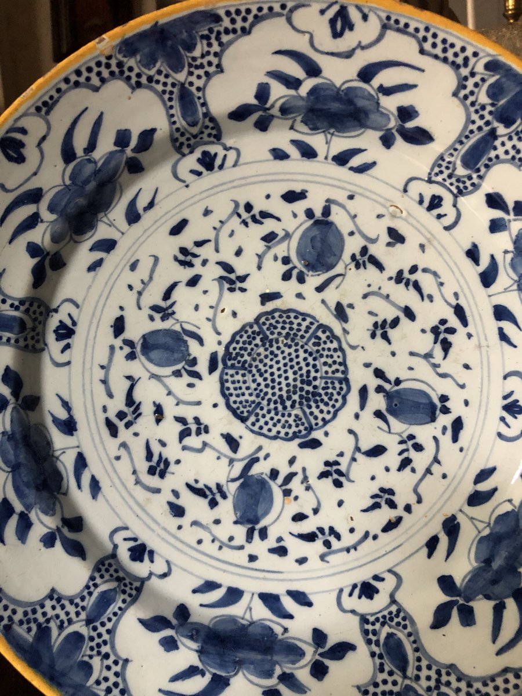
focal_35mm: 28
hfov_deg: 49.7
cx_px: 261
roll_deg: +1.5
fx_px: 563
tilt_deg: -12.1
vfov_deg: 63.4
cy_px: 348
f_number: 1.8
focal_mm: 4
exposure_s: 1/12
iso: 100
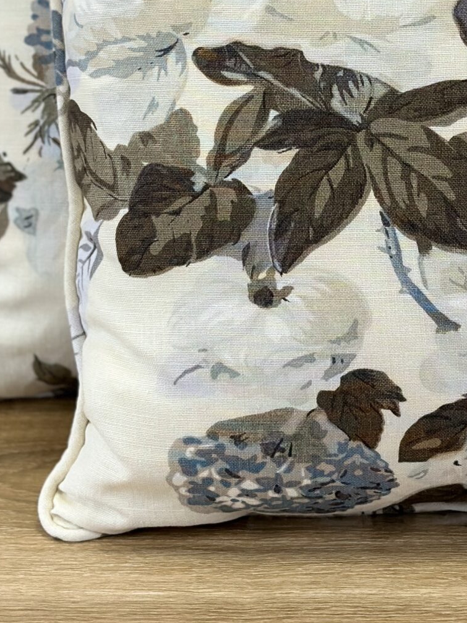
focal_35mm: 122
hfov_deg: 12.1
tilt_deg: -15.5
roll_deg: +0.1
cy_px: 111
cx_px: 380
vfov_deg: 16.0
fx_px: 2195
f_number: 1.78
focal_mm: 6.86
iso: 80
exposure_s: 1/189
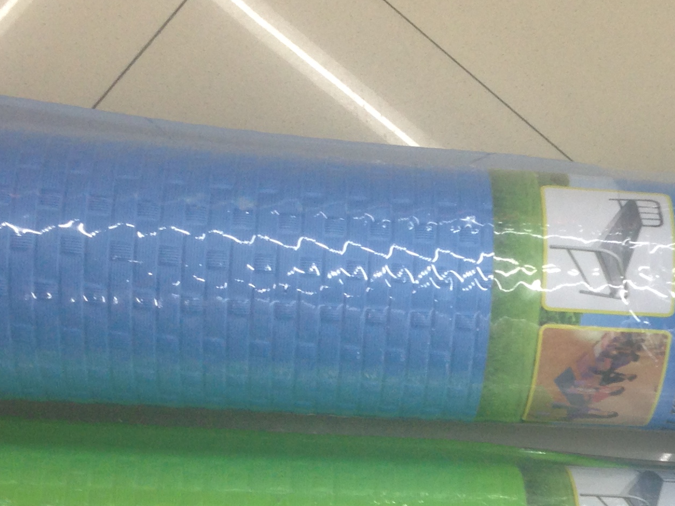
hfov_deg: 22.3
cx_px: 573
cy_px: 560
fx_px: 1677
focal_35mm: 86
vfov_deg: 16.6
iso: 50
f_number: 2.4
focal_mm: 4.12
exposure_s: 1/24
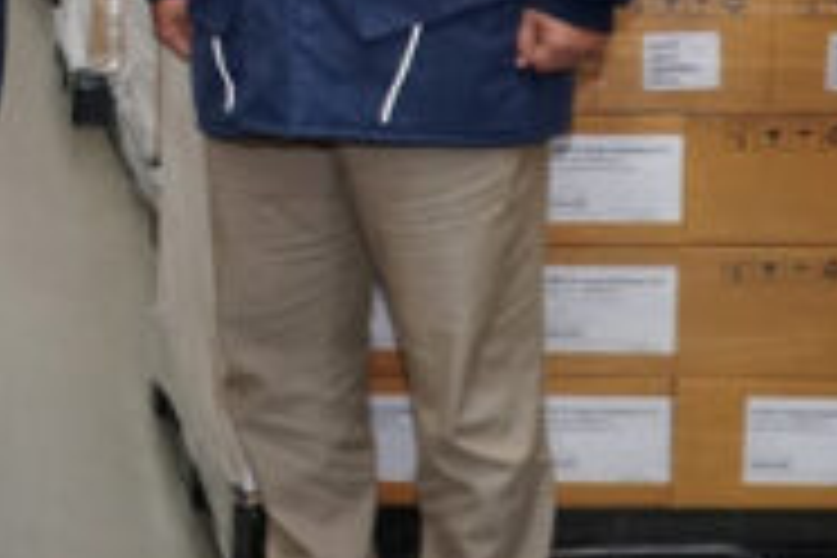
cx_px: -166
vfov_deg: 13.0
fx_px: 2348
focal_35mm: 101
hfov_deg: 19.1
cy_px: -202
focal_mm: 18
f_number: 4
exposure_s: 1/60
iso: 1250
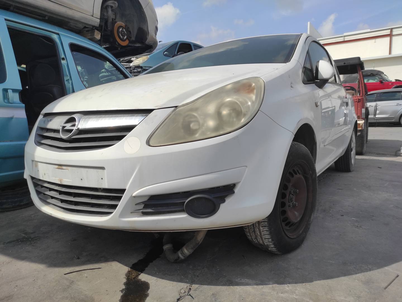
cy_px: 151
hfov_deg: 69.4
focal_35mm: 25
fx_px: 290
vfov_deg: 54.9
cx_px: 201
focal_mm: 5.43
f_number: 1.89
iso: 100
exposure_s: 1/2903
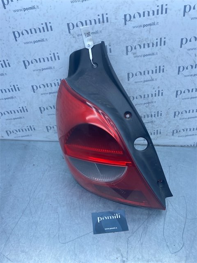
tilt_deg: -38.1
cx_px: 98
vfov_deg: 67.3
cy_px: 132
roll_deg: -2.8
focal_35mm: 26
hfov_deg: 53.1
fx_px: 197
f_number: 1.8
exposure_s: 1/833
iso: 32
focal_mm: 4.25
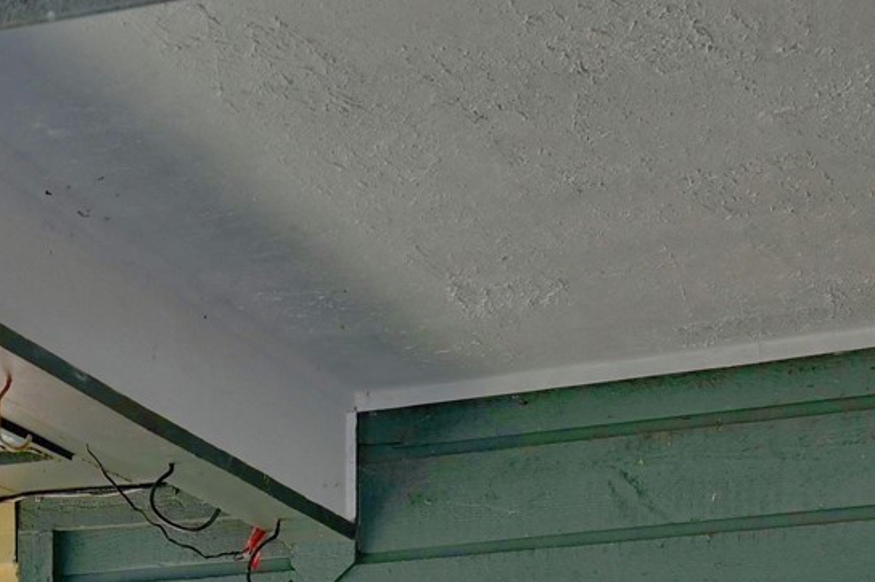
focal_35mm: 120
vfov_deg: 10.5
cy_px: 1133
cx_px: -269
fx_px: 2915
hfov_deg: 16.2
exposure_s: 1/250
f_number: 8
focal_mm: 30
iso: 400
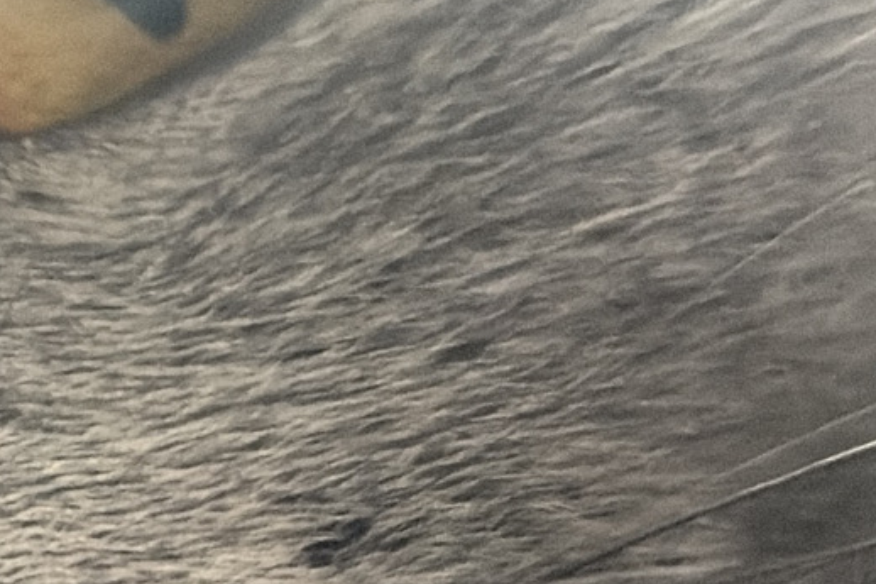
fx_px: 5084
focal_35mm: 209
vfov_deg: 6.5
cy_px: 765
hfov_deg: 9.4
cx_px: -692
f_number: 1.6
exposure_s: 1/30
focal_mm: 5.96
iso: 400
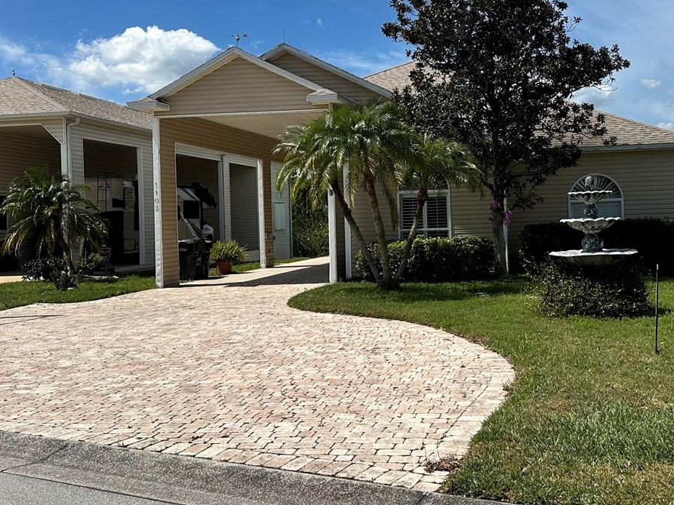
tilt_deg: +1.0
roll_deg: +1.8
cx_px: 433
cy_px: 201
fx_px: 837
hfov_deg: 43.4
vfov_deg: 33.5
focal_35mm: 43
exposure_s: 1/7576
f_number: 1.78
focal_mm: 6.86
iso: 80
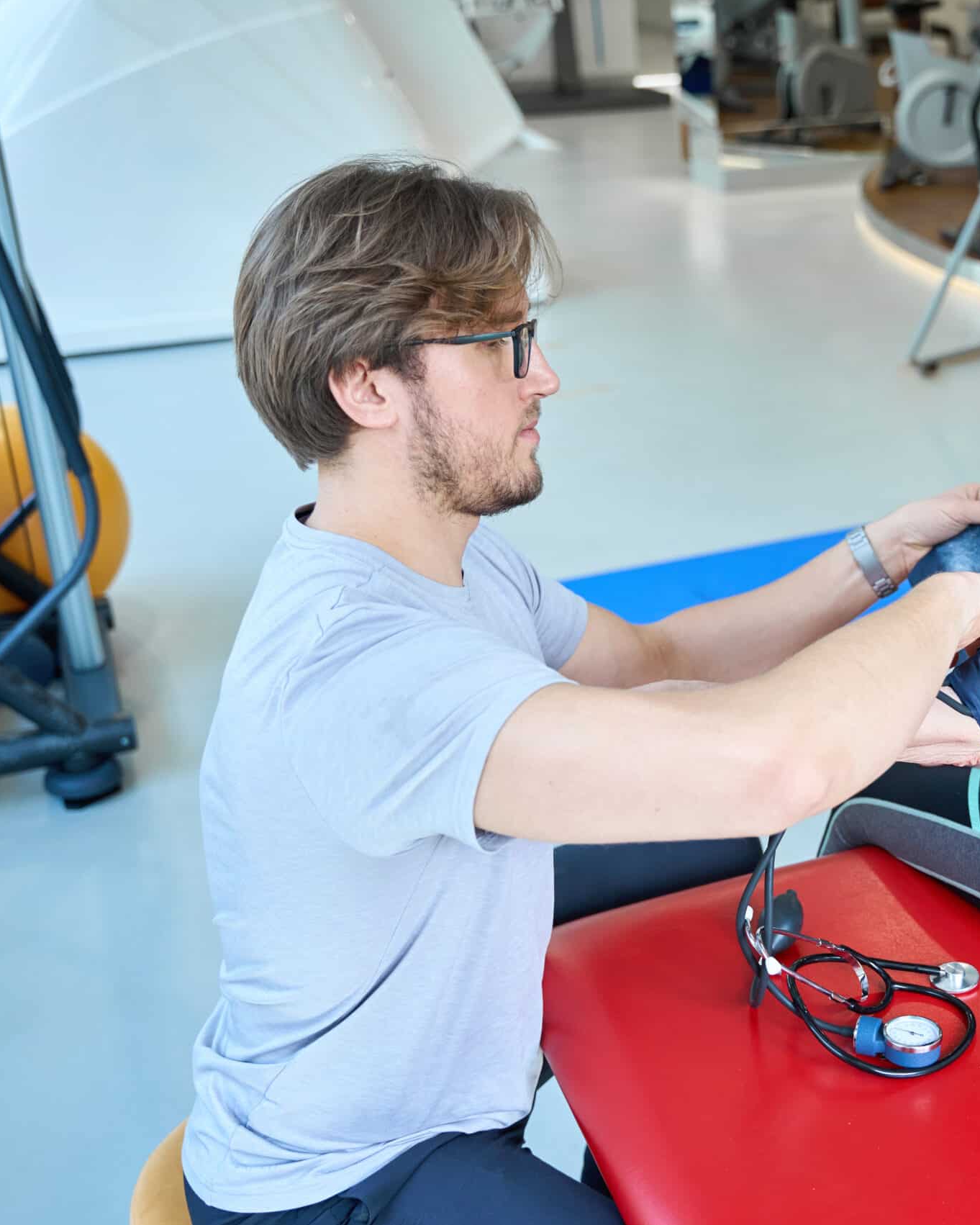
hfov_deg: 30.5
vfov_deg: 38.7
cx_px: 804
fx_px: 1745
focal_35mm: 48
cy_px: 612
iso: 640
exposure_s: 1/250
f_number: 2.8
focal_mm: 34.1
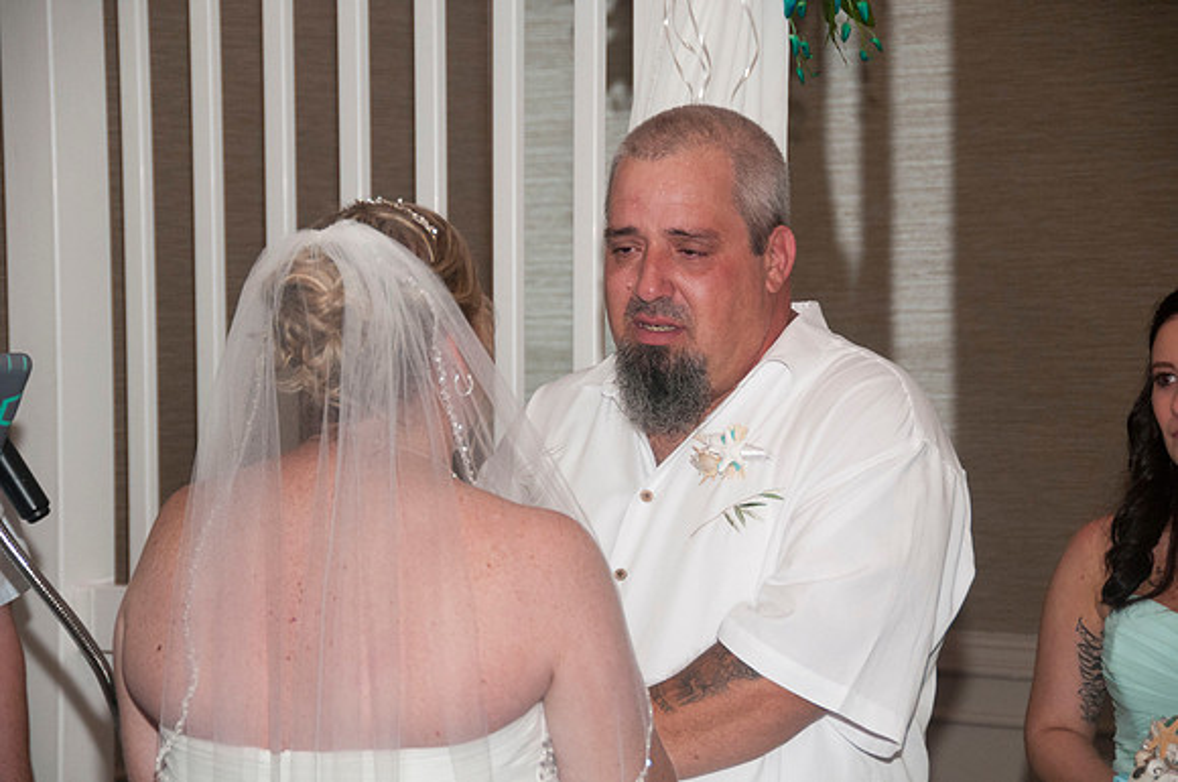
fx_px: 4019
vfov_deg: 11.1
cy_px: 391
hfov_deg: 16.7
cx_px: 589
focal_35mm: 123
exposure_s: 1/125
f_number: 5.6
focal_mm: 82
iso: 800
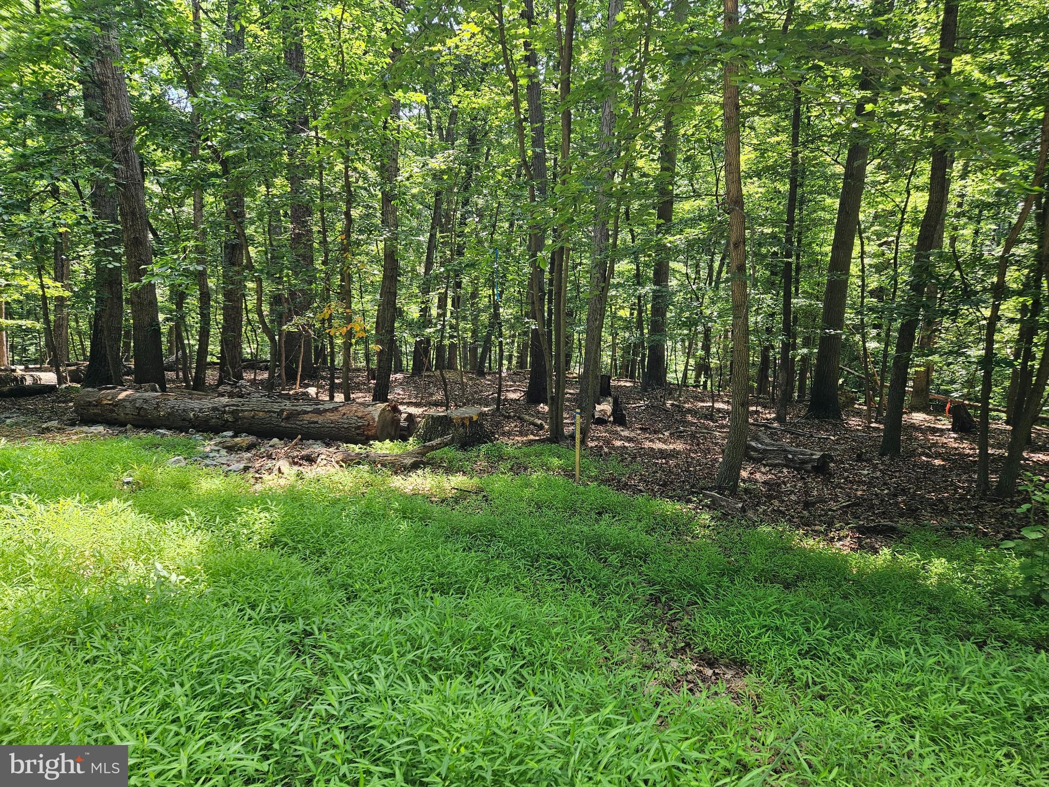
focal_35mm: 23
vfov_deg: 58.9
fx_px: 697
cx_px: 524
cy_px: 394
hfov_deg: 73.9
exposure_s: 1/180
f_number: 1.8
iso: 64
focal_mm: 5.4
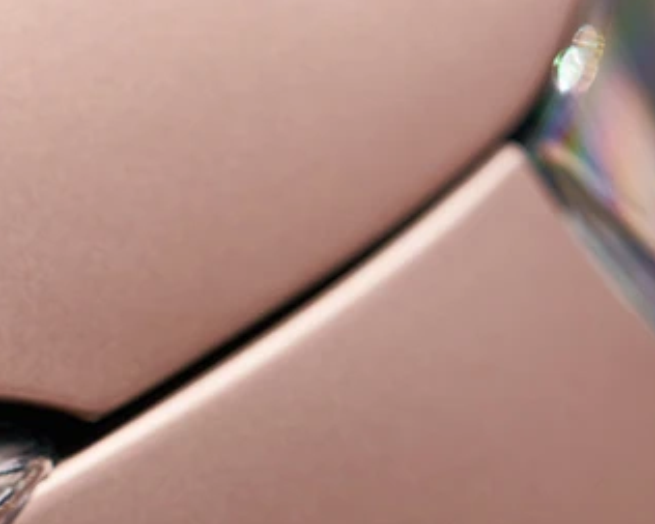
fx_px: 7737
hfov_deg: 4.8
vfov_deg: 3.9
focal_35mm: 399
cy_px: 518
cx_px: -309
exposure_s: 1/1000
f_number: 5
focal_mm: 105
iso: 250
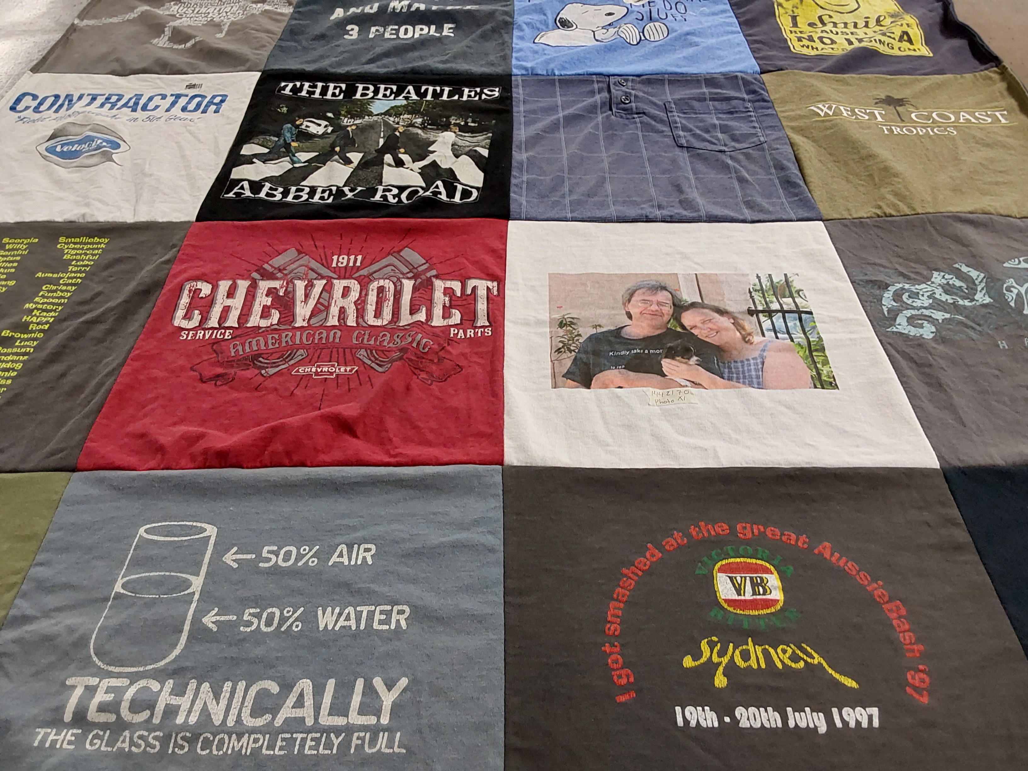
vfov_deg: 49.7
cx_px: 514
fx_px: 832
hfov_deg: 63.4
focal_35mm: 28
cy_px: 386
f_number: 1.9
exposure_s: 1/60
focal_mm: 2.91
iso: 125
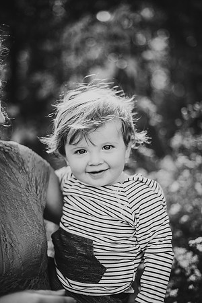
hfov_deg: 27.0
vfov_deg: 39.6
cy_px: 152
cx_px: 101
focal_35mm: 50
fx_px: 421
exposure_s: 1/1600
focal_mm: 50
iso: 200
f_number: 1.8
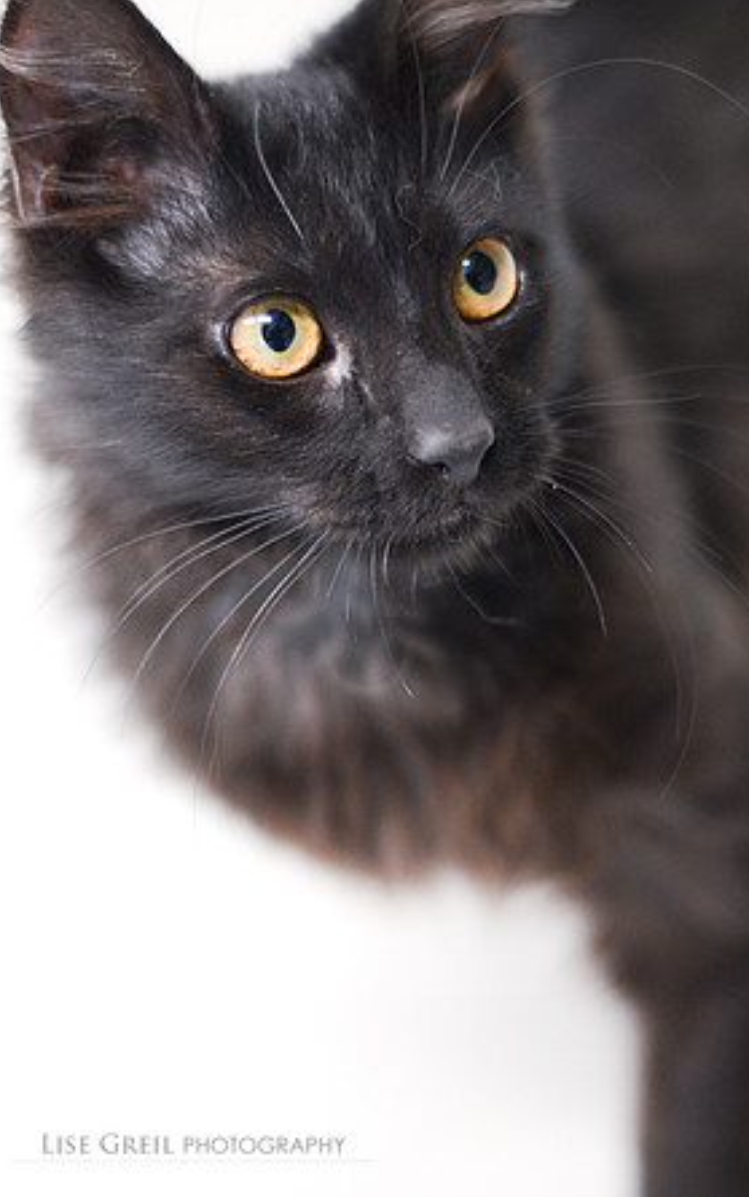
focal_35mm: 77
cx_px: 392
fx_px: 2513
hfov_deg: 16.9
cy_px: 596
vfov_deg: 26.8
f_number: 1.4
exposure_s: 1/250
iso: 800
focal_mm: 50
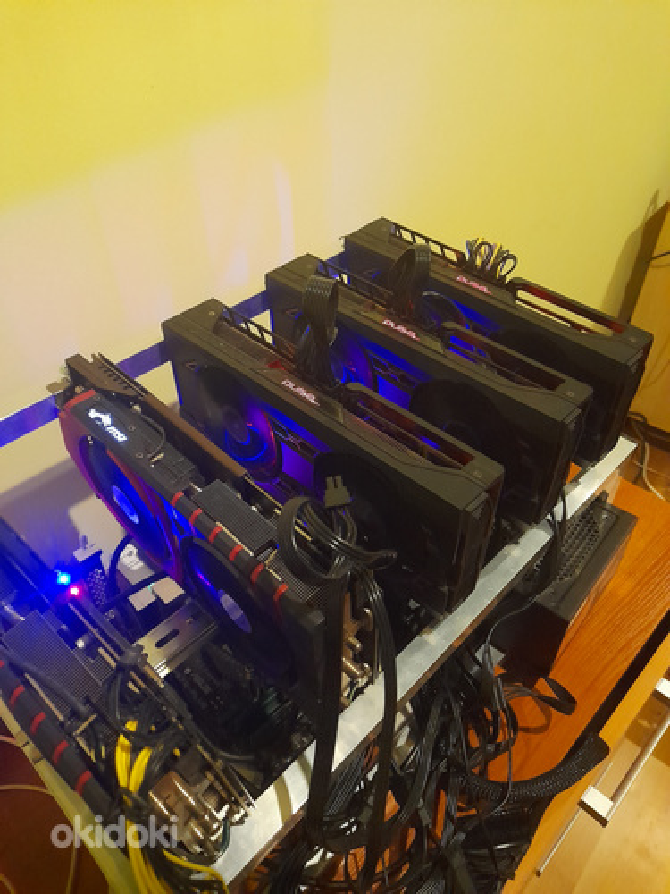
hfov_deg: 54.9
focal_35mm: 25
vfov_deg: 69.4
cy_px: 447
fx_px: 645
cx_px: 335
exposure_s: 1/20
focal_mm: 4.6
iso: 1000
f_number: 2
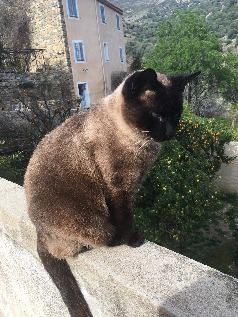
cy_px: 155
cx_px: 121
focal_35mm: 30
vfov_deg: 60.0
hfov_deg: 46.8
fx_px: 275
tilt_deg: -16.1
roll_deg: +6.4
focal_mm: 4.15
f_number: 2.2
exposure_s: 1/527
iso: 25
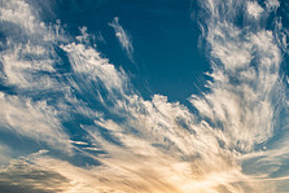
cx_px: 267
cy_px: 248
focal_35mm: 74
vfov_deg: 17.4
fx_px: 594
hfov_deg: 26.3
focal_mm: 28
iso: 200
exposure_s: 1/640
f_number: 10
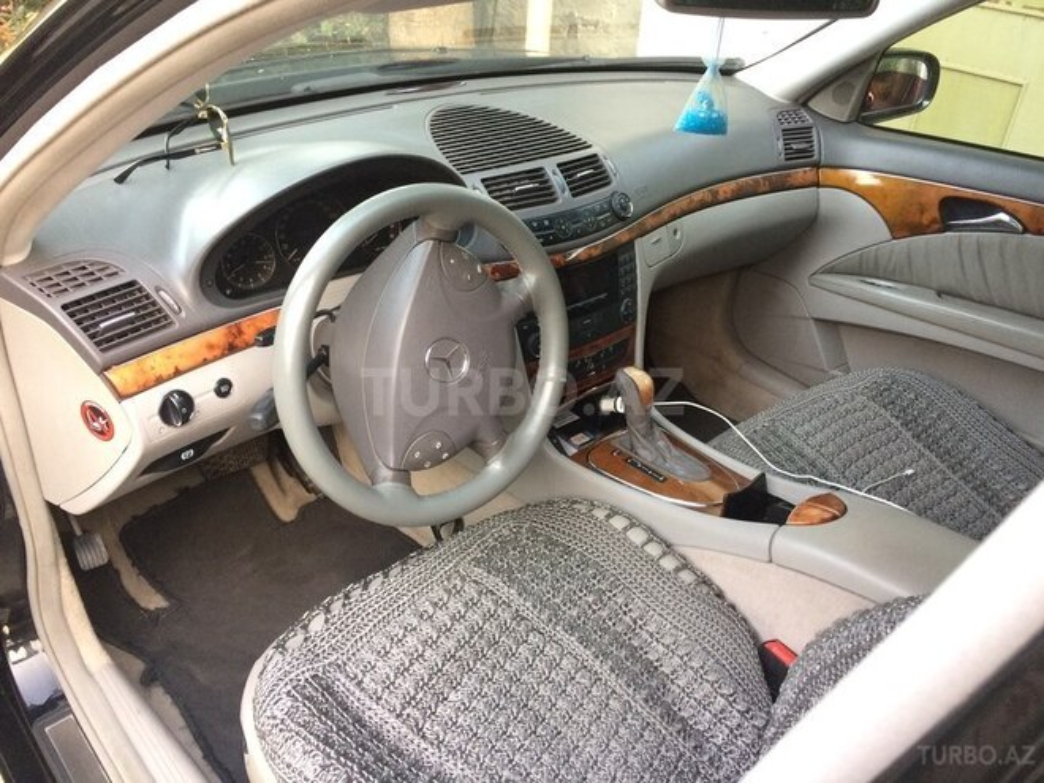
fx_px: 875
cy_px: 392
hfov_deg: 61.7
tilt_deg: -32.5
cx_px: 522
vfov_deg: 48.2
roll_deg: -5.5
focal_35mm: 29
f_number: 2.2
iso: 250
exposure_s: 1/33
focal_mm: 4.15
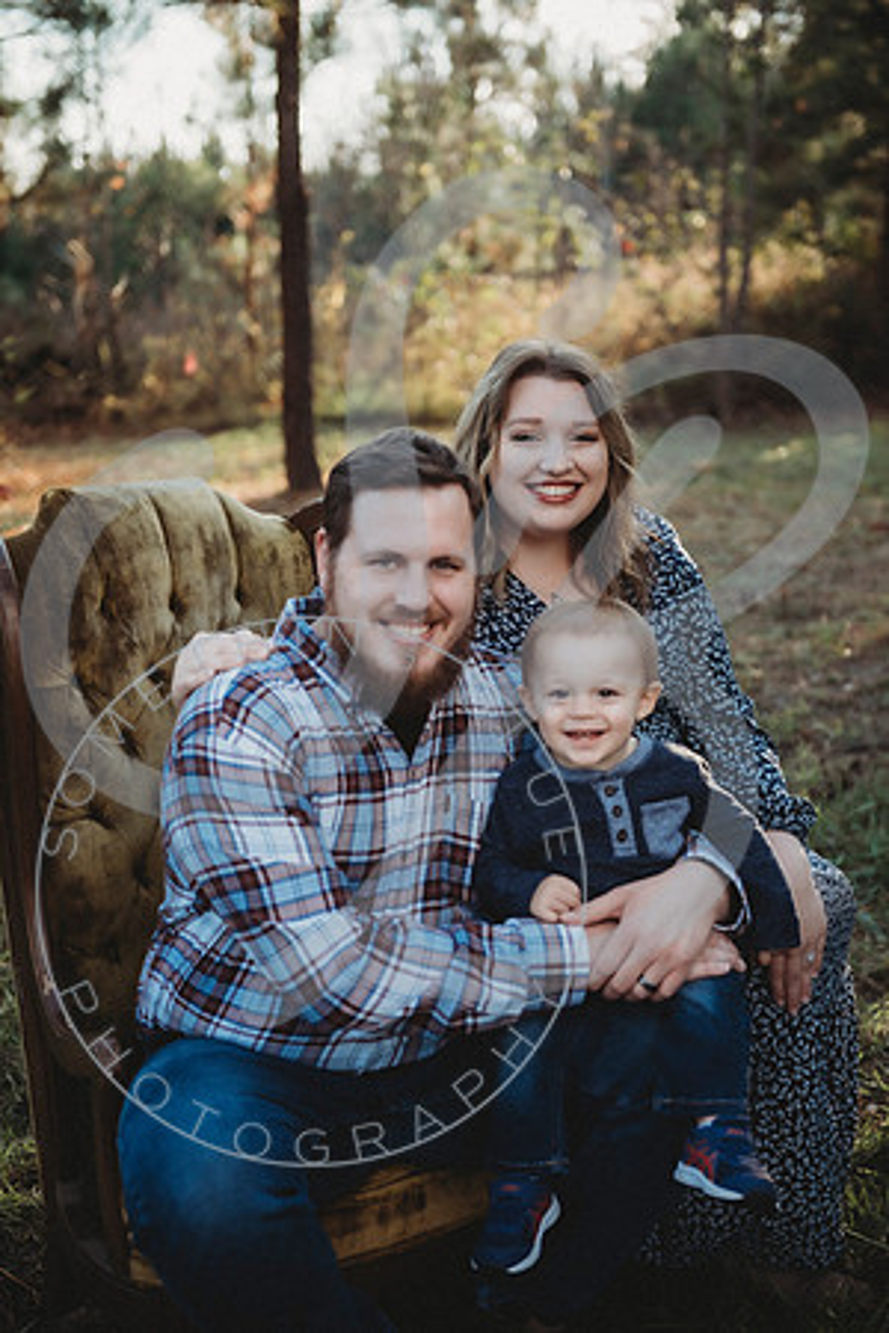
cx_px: 444
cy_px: 666
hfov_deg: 24.6
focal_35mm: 55
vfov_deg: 36.2
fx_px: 2037
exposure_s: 1/200
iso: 100
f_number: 2.8
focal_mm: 55
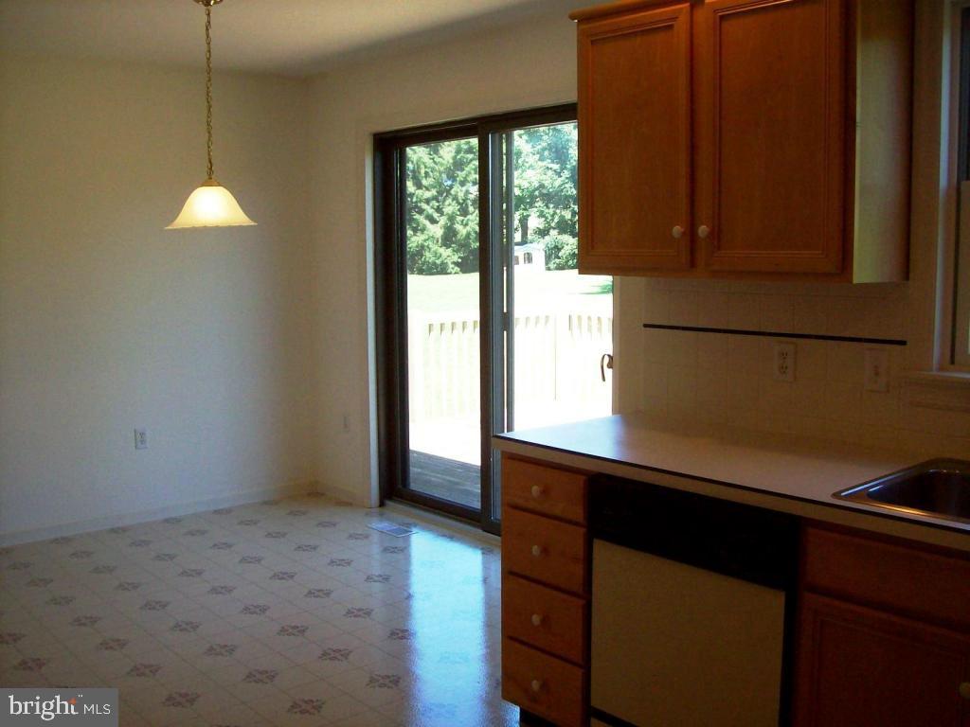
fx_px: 1009
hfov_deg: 51.4
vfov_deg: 39.7
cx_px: 485
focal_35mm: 36
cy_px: 364
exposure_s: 1/116
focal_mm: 6
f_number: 2.7
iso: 80
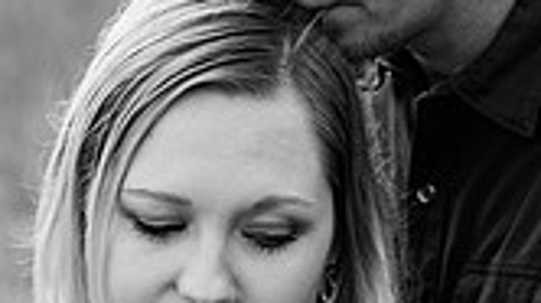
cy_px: 613
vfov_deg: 7.1
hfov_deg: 13.0
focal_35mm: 165
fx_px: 2365
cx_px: 213
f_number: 3.2
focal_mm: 58
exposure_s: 1/200
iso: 400
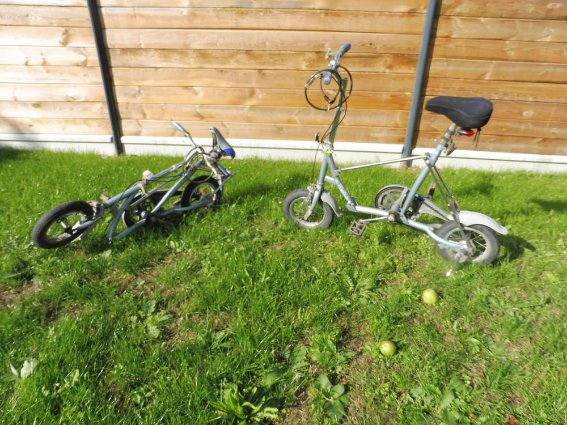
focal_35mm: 24
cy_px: 212
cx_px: 284
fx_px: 393
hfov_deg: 71.6
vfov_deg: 56.8
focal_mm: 4.3
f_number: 4
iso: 100
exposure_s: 1/500
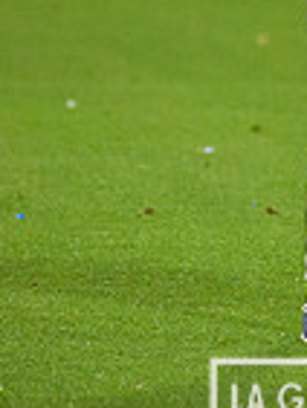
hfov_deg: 1.9
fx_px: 9339
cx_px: 414
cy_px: -38
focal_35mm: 791
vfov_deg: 2.5
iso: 3200
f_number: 2.8
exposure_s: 1/2500
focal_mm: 200
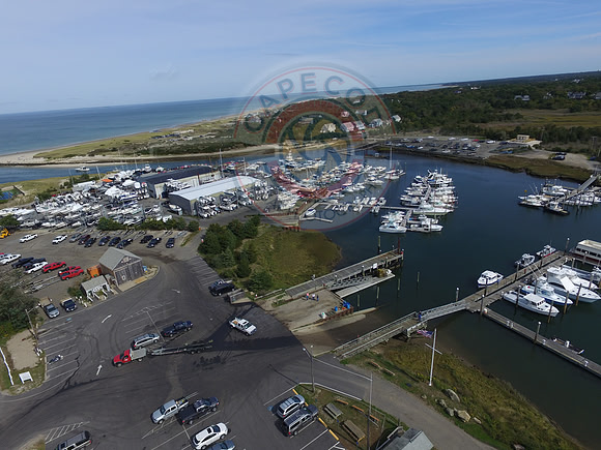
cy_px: 225
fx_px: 347
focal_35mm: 20
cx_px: 300
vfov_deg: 66.0
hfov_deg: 81.7
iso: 100
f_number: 2.8
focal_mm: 3.61
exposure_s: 1/1678
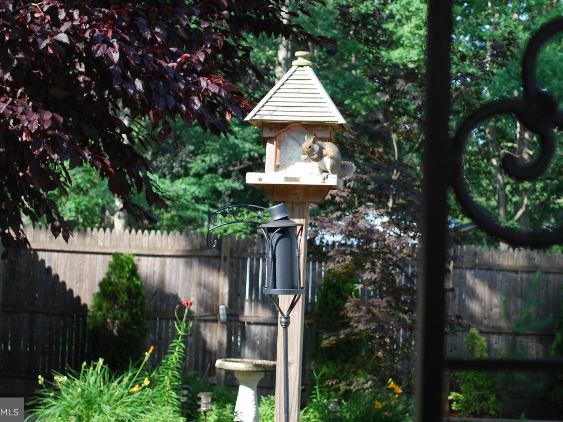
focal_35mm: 106
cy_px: 174
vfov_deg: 14.0
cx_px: 317
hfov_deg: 18.6
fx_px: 1719
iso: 180
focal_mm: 55
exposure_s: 1/125
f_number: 5.6
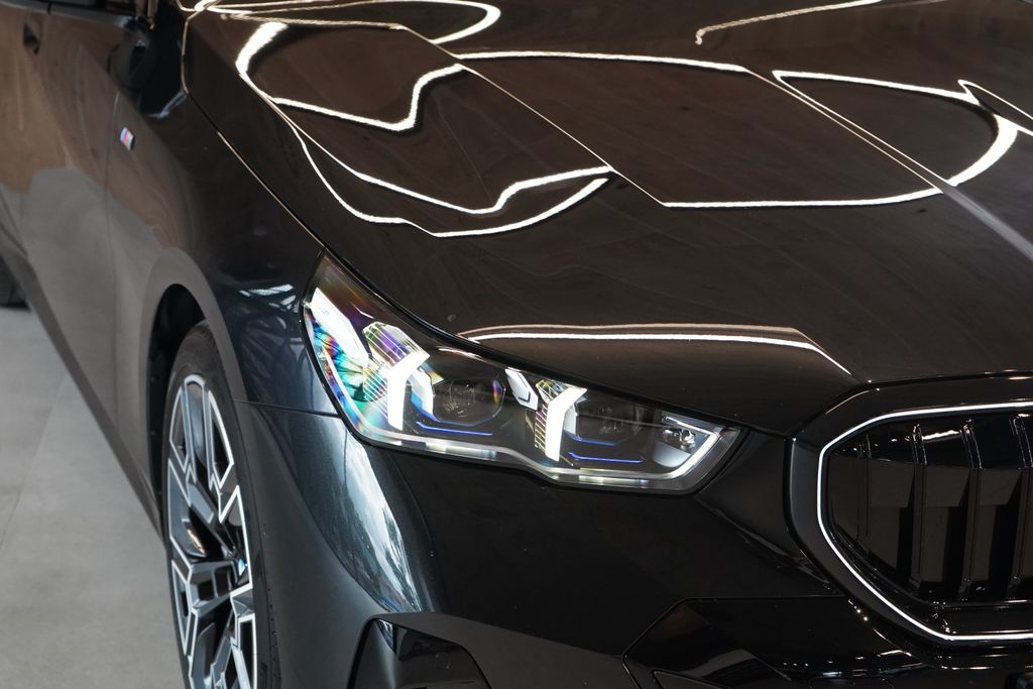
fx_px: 2009
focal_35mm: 70
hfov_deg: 28.8
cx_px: 516
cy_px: 344
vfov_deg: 19.5
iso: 5000
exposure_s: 1/160
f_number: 5.6
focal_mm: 70
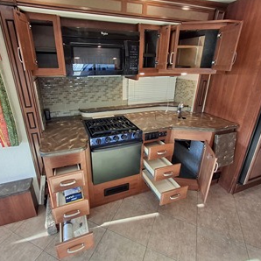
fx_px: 162
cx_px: 123
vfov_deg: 77.7
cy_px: 130
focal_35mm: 19
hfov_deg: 77.6
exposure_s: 1/40
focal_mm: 1.64
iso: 80
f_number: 2.2
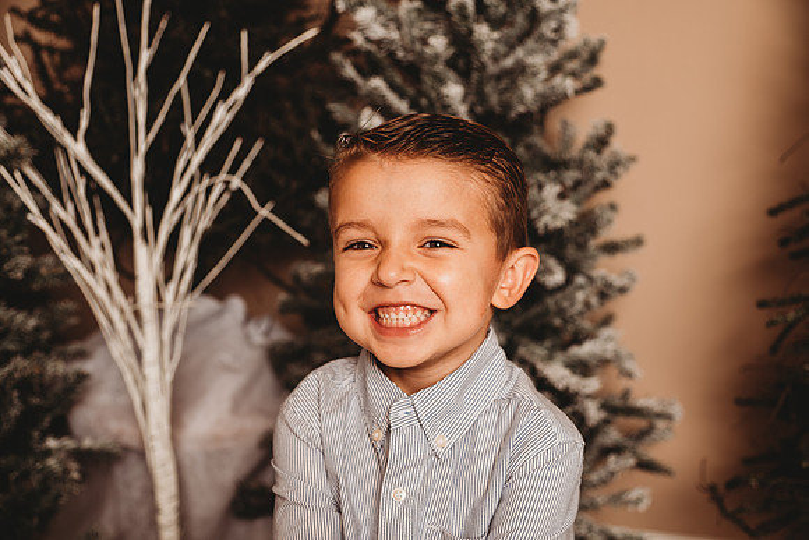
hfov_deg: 41.1
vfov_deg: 28.1
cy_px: 270
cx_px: 404
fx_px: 1079
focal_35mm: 48
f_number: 4
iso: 100
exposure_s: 1/160
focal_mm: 48
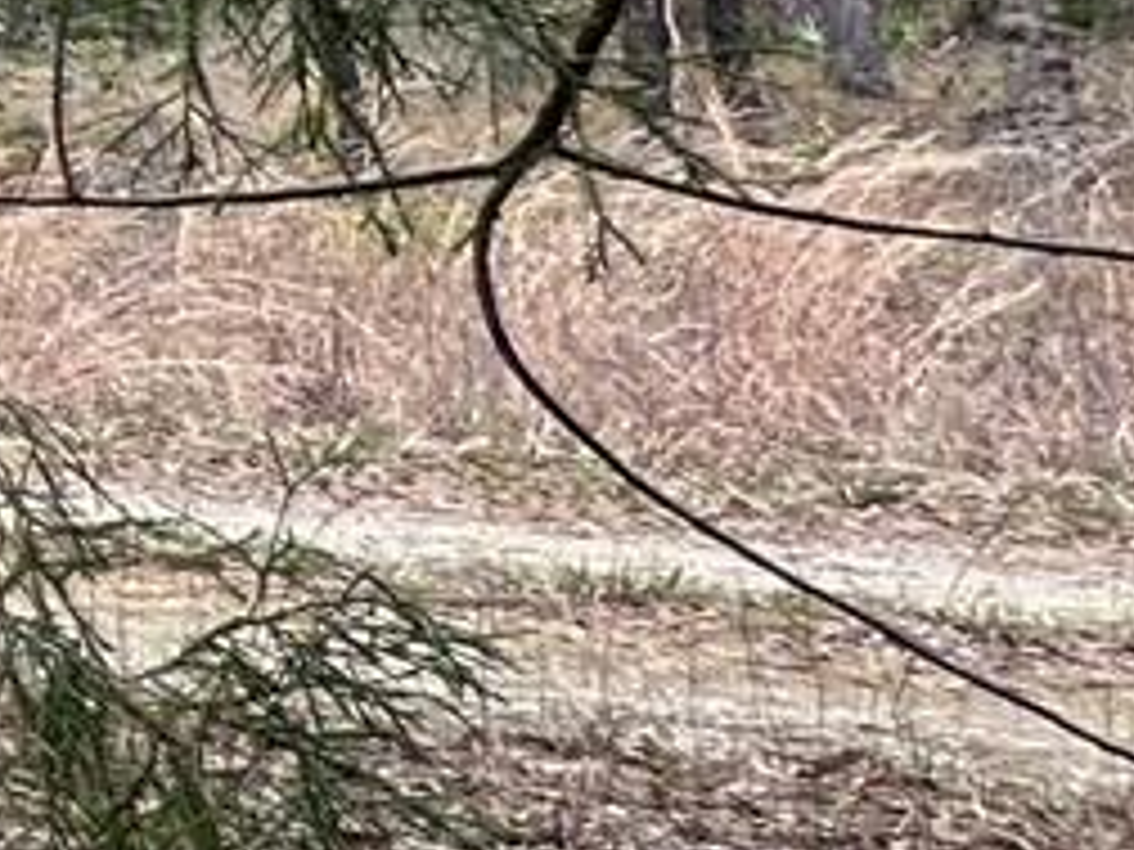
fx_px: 2916
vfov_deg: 15.8
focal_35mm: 89
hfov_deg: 10.8
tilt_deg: +4.7
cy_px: -252
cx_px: -2448
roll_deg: +1.8
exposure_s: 1/351
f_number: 2.2
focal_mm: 2.22
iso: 40
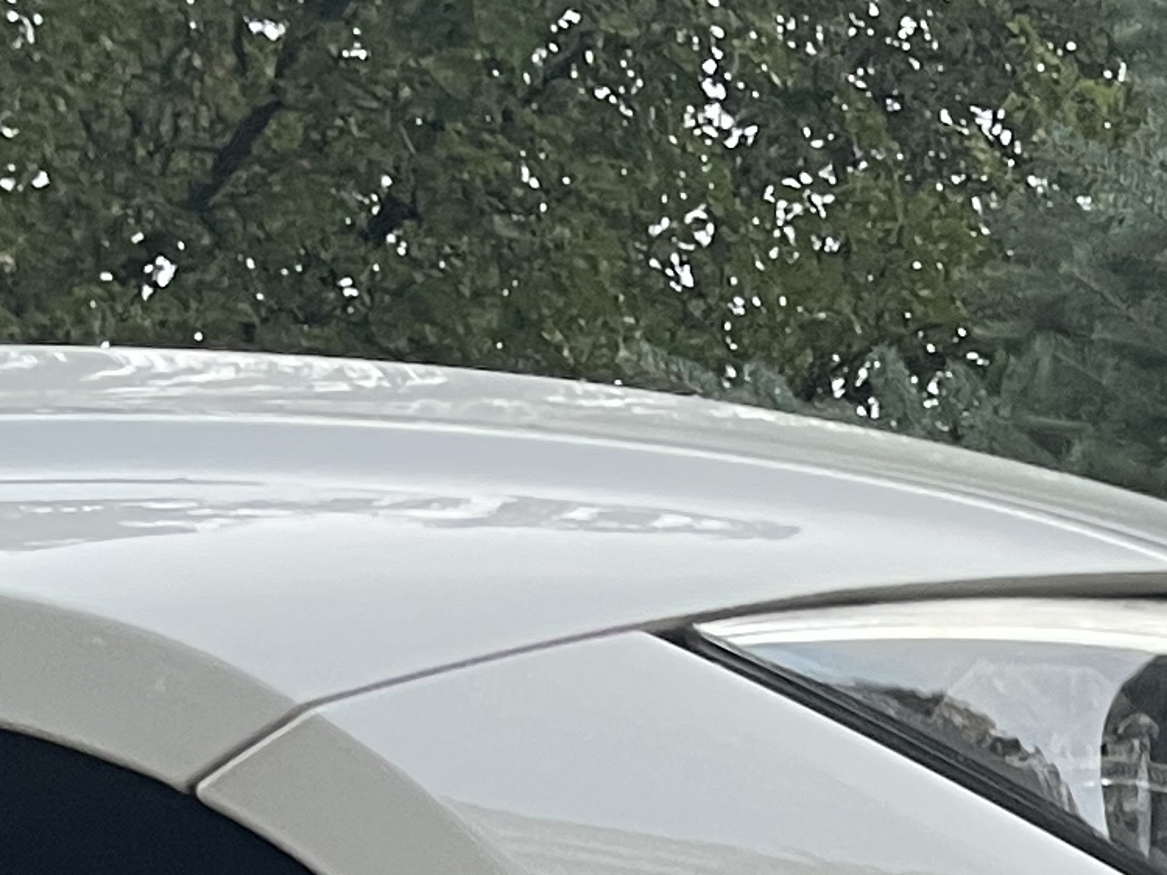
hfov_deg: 13.7
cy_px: 1904
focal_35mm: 140
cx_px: 1376
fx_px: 4721
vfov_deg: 9.7
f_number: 1.6
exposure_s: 1/60
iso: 160
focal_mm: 5.1
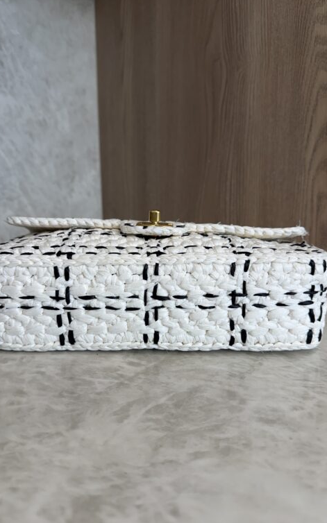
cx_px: 146
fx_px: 385
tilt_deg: -12.8
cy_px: 271
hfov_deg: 45.9
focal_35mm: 27
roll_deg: +0.4
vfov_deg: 68.4
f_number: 1.78
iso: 64
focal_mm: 6.76
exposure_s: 1/120
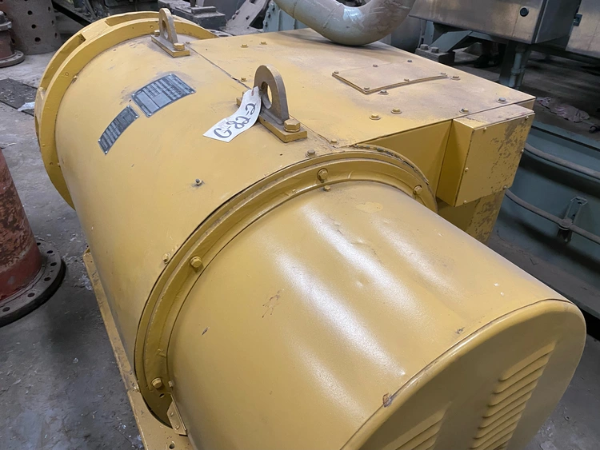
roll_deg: -1.8
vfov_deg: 53.1
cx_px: 300
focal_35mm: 26
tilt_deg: -33.7
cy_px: 225
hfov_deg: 67.3
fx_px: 451
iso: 320
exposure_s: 1/60
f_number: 1.8
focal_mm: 4.25
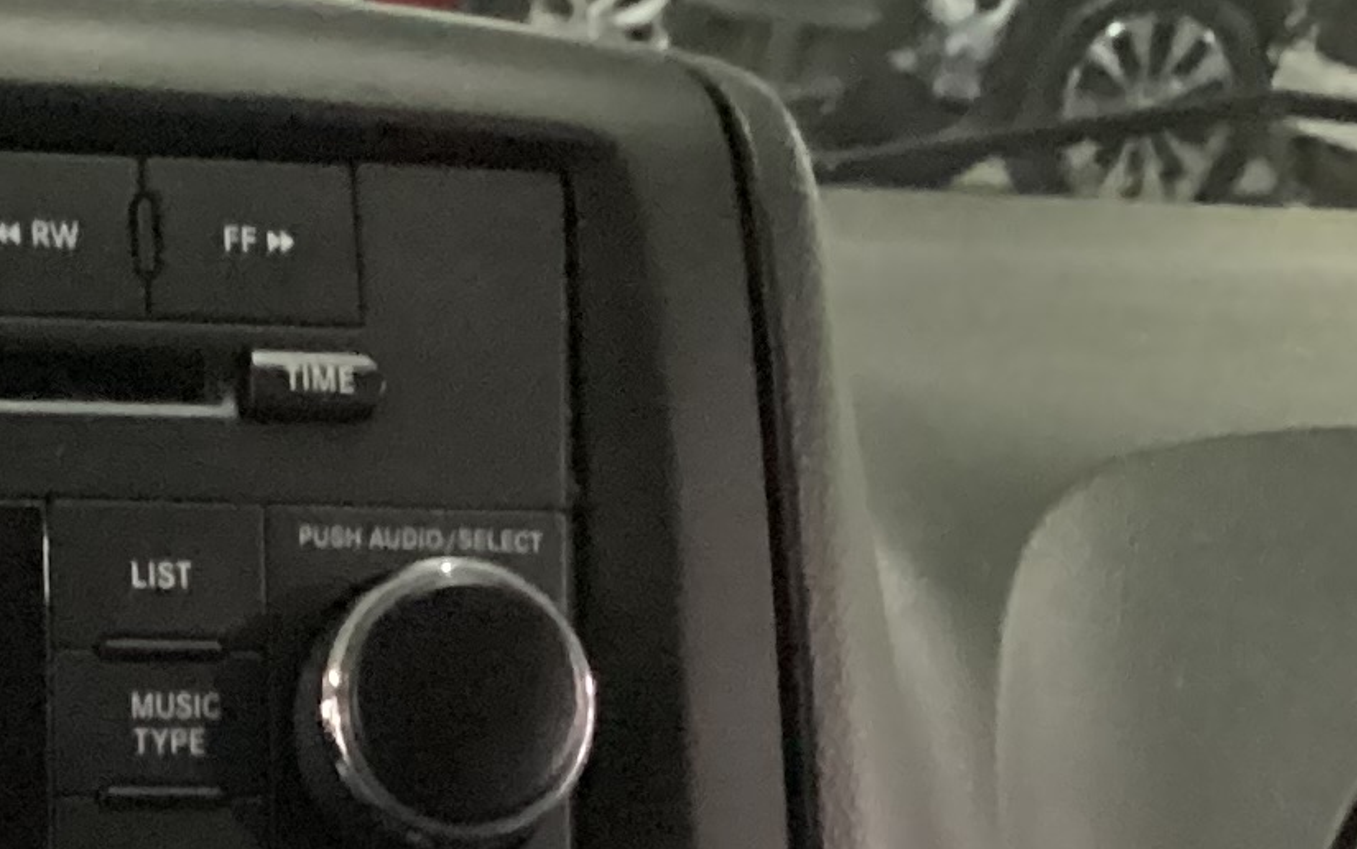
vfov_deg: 9.2
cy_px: 1945
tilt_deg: -25.4
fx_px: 4809
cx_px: -270
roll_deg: -3.0
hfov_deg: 15.5
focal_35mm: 130
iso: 800
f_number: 2.4
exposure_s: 1/20
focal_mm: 3.3
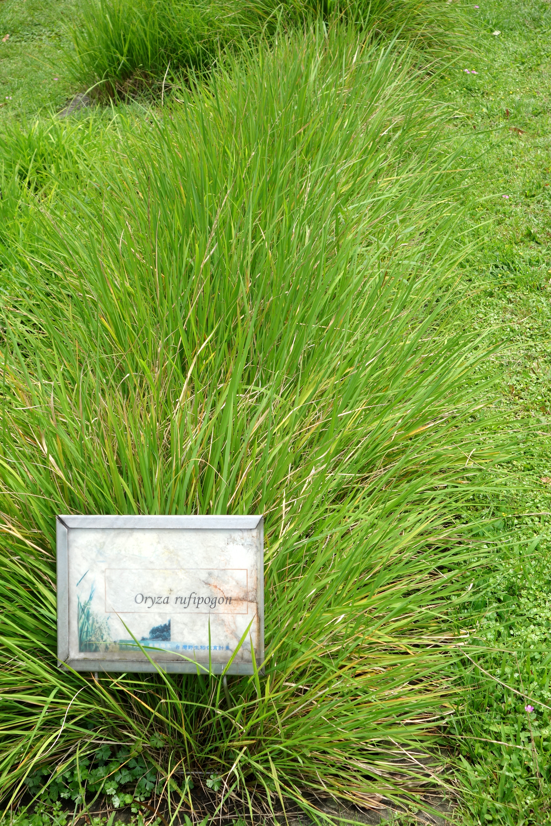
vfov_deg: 39.6
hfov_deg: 27.0
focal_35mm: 50
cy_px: 413
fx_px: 1148
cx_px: 276
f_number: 5.6
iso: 125
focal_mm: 18.66
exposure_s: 1/400
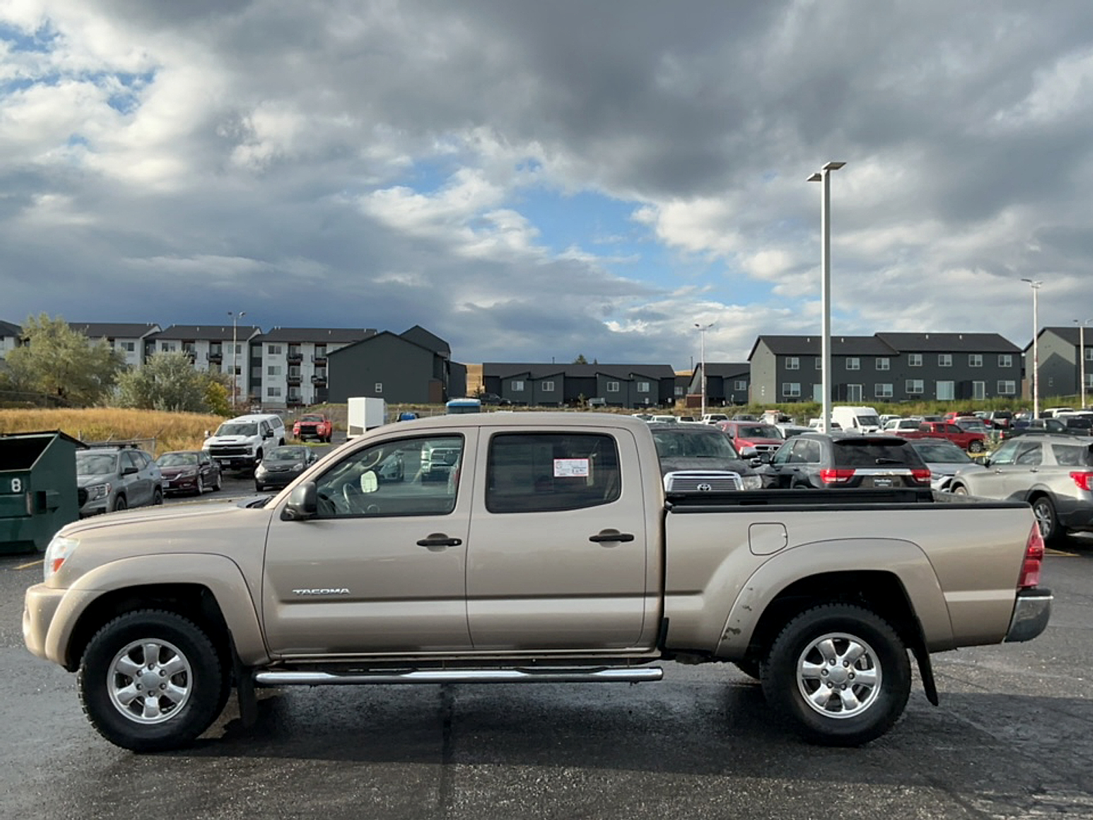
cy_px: 410
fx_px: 947
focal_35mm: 30
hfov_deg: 60.0
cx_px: 546
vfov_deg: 46.8
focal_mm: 3
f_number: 1.8
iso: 25
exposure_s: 1/1221
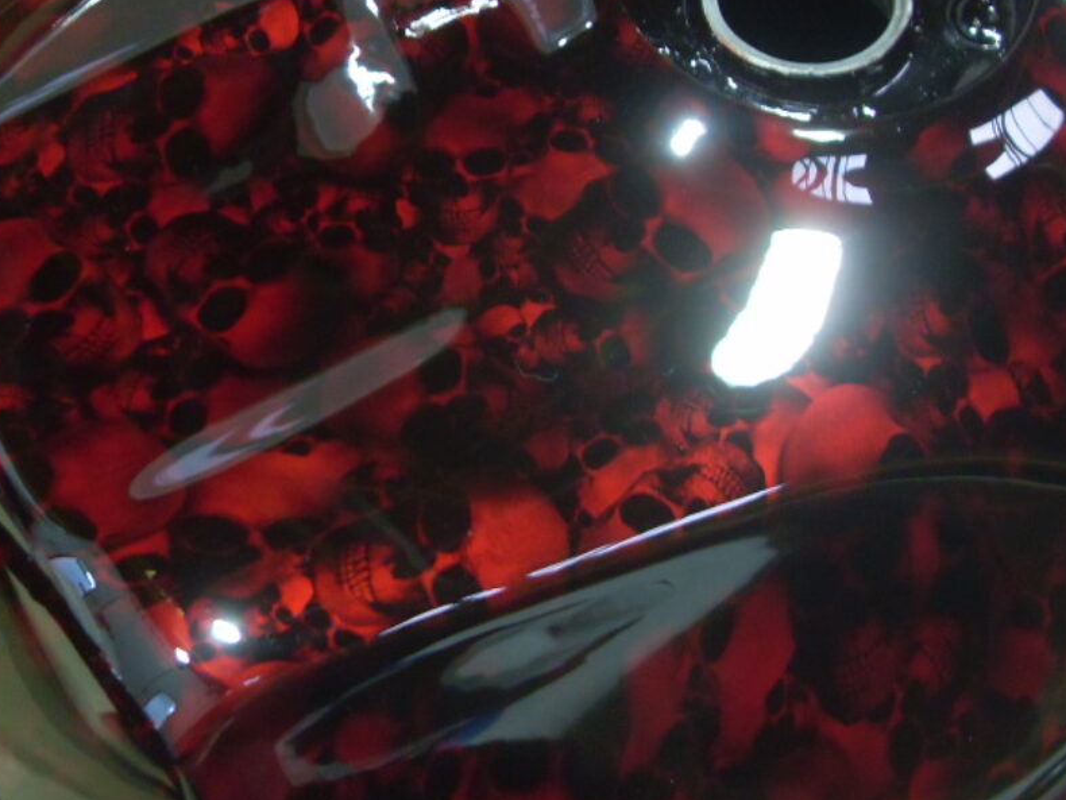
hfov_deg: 30.9
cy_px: 306
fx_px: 1910
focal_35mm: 62
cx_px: 730
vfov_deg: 23.6
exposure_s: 1/10
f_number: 2.8
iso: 200
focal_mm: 6.3
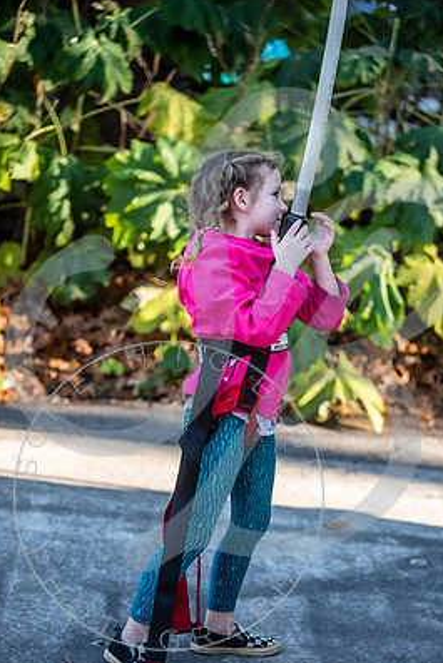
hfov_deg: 12.4
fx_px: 2047
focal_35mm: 111
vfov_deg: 18.4
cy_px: 369
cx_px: 244
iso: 320
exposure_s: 1/250
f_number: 2.8
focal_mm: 98
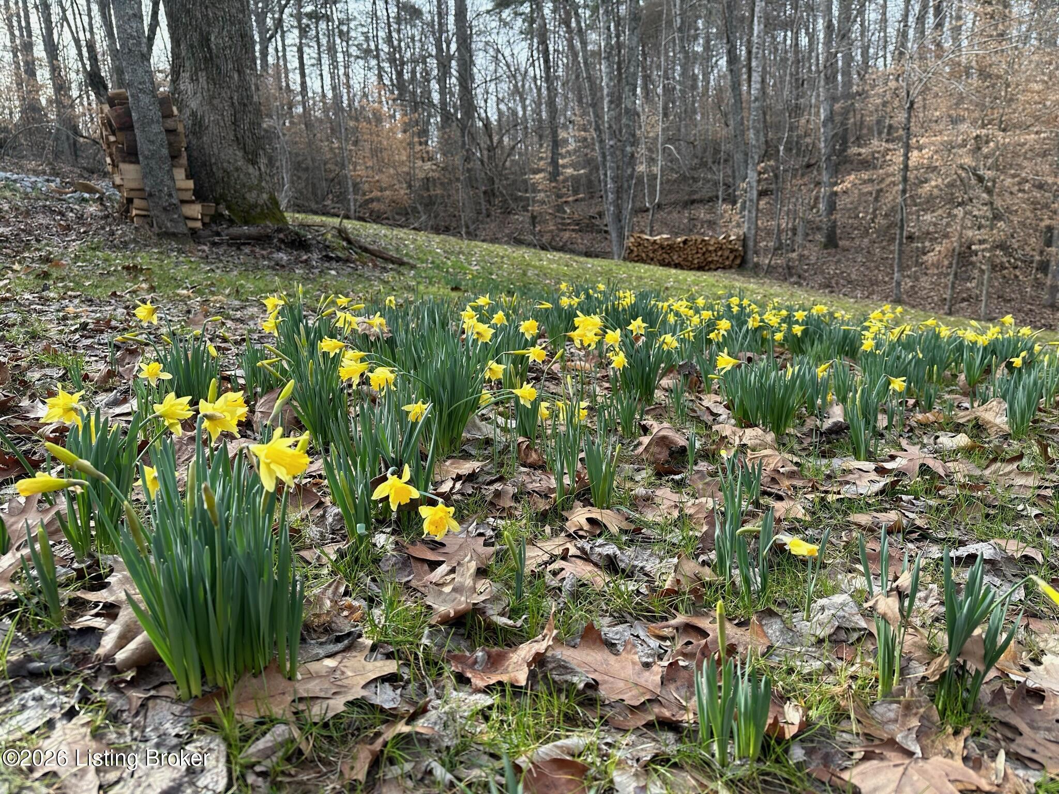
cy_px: 397
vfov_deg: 56.8
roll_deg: +2.2
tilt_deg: -10.8
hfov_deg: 71.6
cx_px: 530
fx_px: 734
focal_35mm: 24
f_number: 1.78
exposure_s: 1/718
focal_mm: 6.86
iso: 80
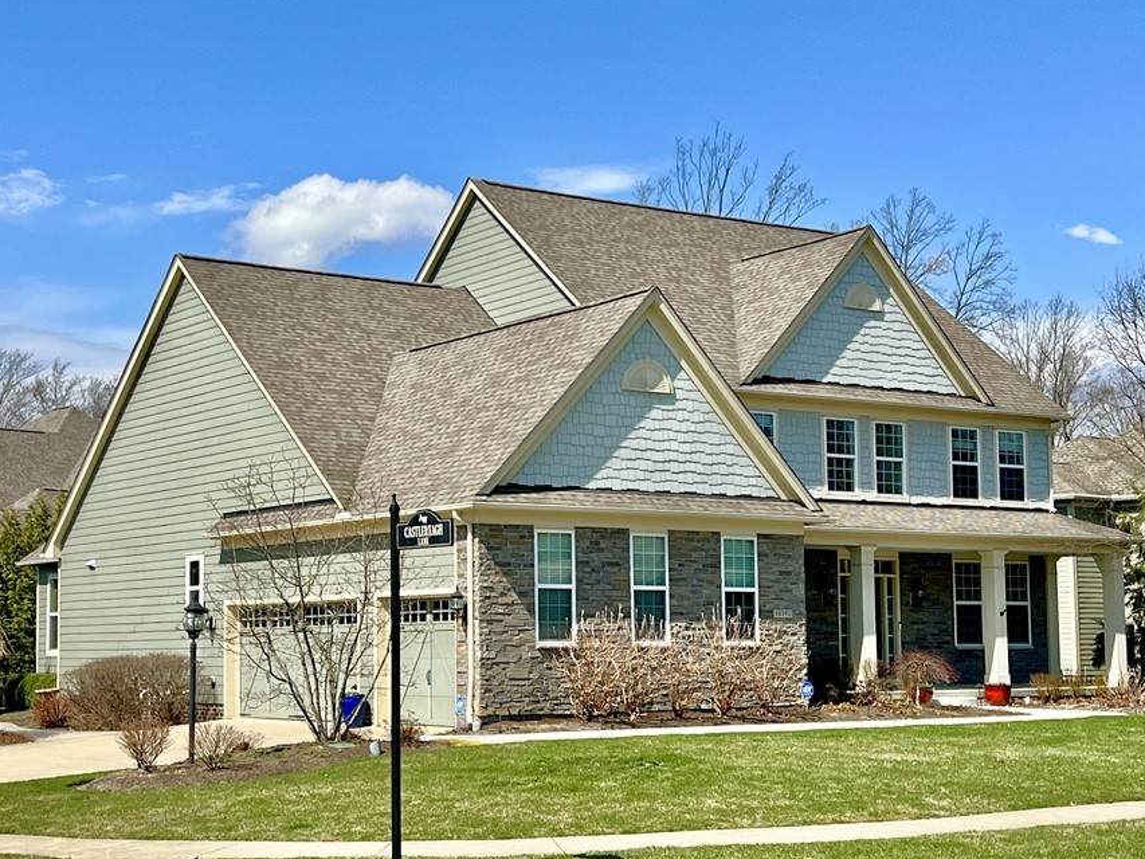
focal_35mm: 60
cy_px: 466
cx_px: 470
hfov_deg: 32.1
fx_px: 1985
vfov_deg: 24.4
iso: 50
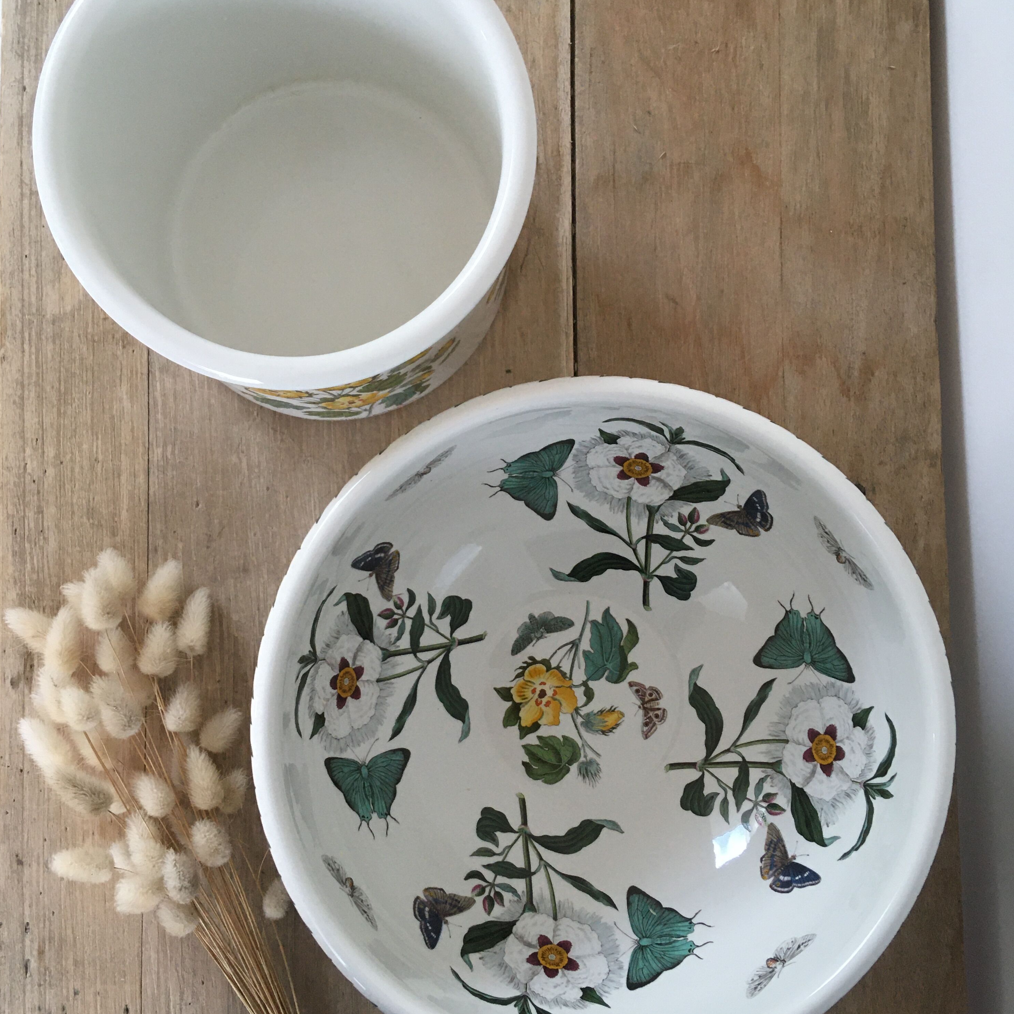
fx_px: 1160
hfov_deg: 47.2
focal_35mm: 35
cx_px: 501
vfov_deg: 47.2
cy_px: 524
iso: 64
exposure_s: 1/33
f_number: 2.2
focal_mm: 4.15
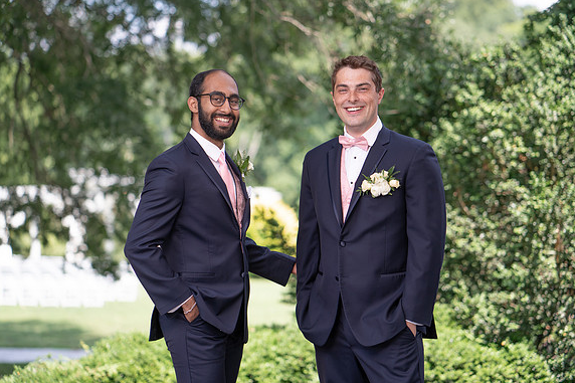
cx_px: 290
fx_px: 1405
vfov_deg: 15.5
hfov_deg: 23.1
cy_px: 188
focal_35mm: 88
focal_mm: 85
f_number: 2.2
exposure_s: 1/1000
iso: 100
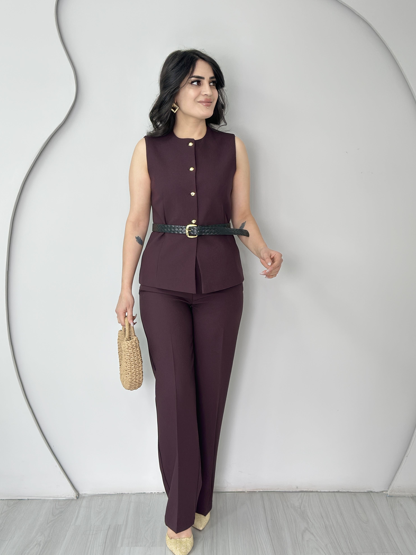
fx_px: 785
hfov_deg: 29.7
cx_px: 208
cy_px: 279
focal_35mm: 49
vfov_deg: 38.9
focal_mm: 6.86
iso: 100
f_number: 1.78
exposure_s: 1/100
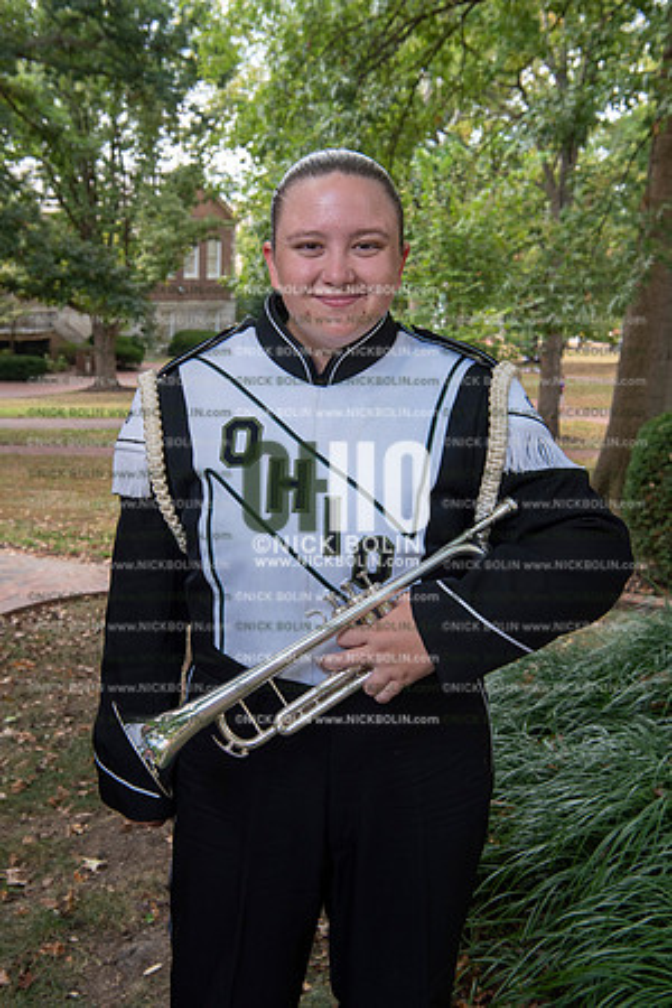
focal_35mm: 42
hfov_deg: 31.9
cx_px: 336
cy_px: 504
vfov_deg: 46.4
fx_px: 1176
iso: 500
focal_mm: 42
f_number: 8
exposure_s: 1/100
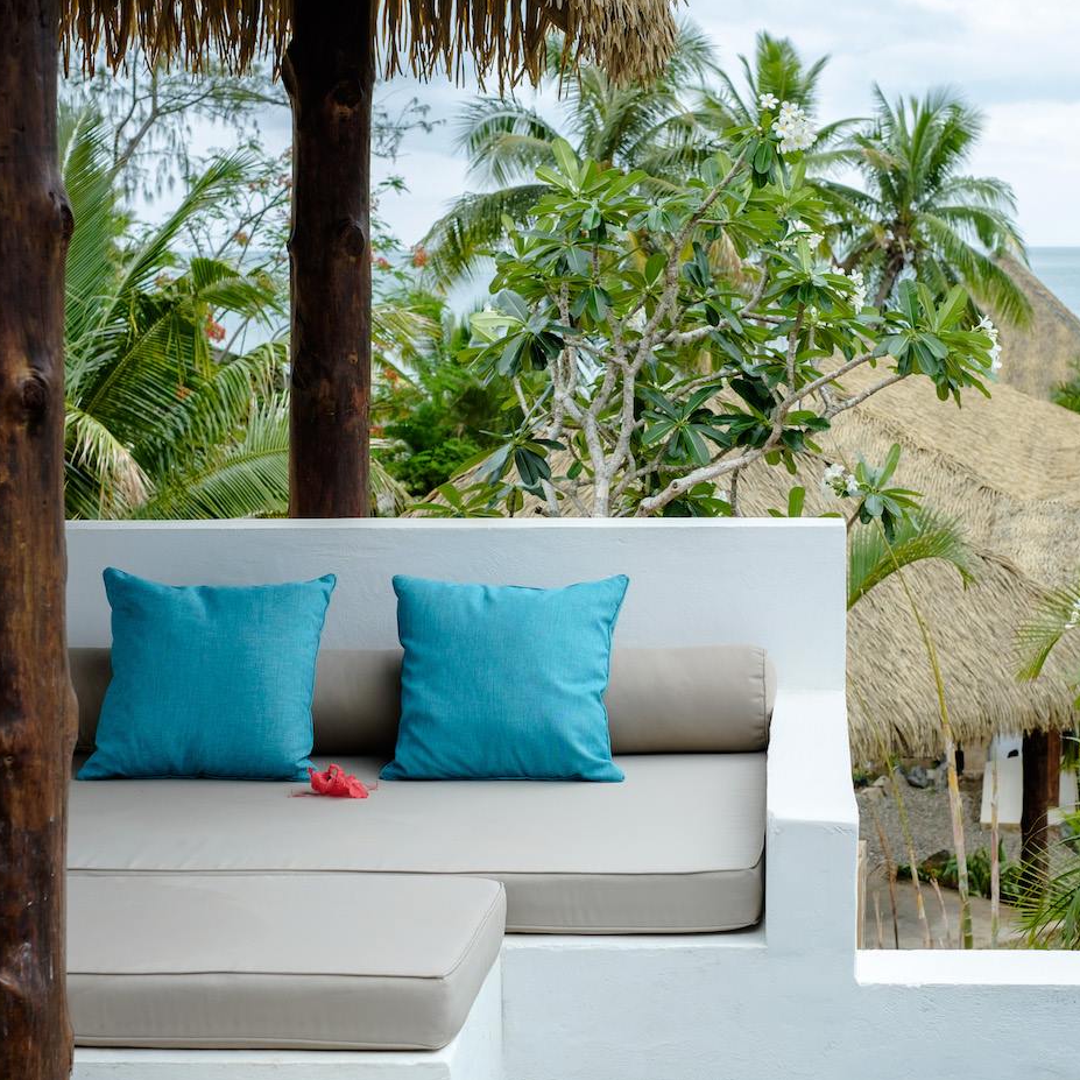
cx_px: 670
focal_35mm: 68
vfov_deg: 25.4
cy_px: 540
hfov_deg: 25.3
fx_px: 2400
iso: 200
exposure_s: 1/250
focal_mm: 35
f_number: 5
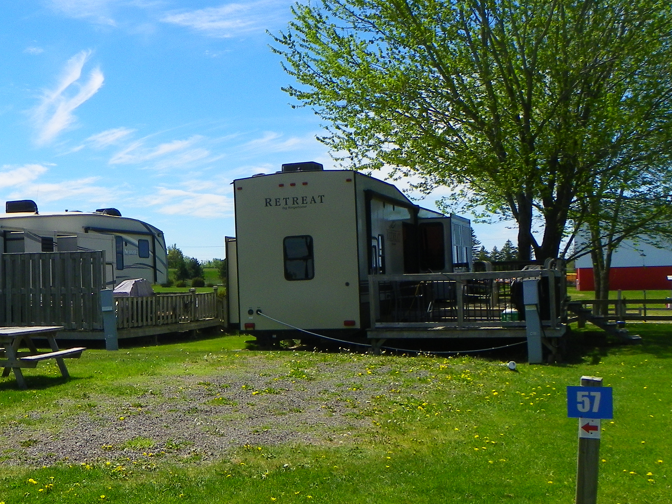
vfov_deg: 28.0
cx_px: 155
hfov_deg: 35.8
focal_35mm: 52
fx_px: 1010
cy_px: 283
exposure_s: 1/320
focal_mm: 5.2
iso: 64
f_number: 5.6
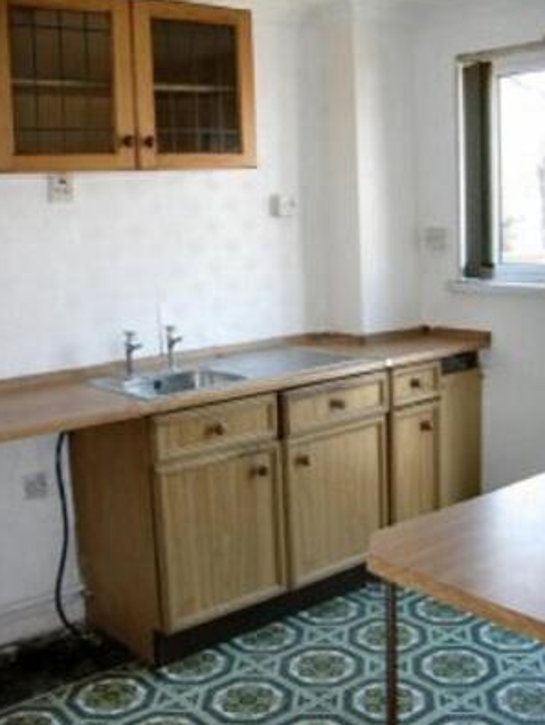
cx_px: 294
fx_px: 880
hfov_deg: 34.4
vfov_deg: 44.8
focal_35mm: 42
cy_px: 351
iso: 79
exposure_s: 1/36.9
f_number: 2.8
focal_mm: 7.8
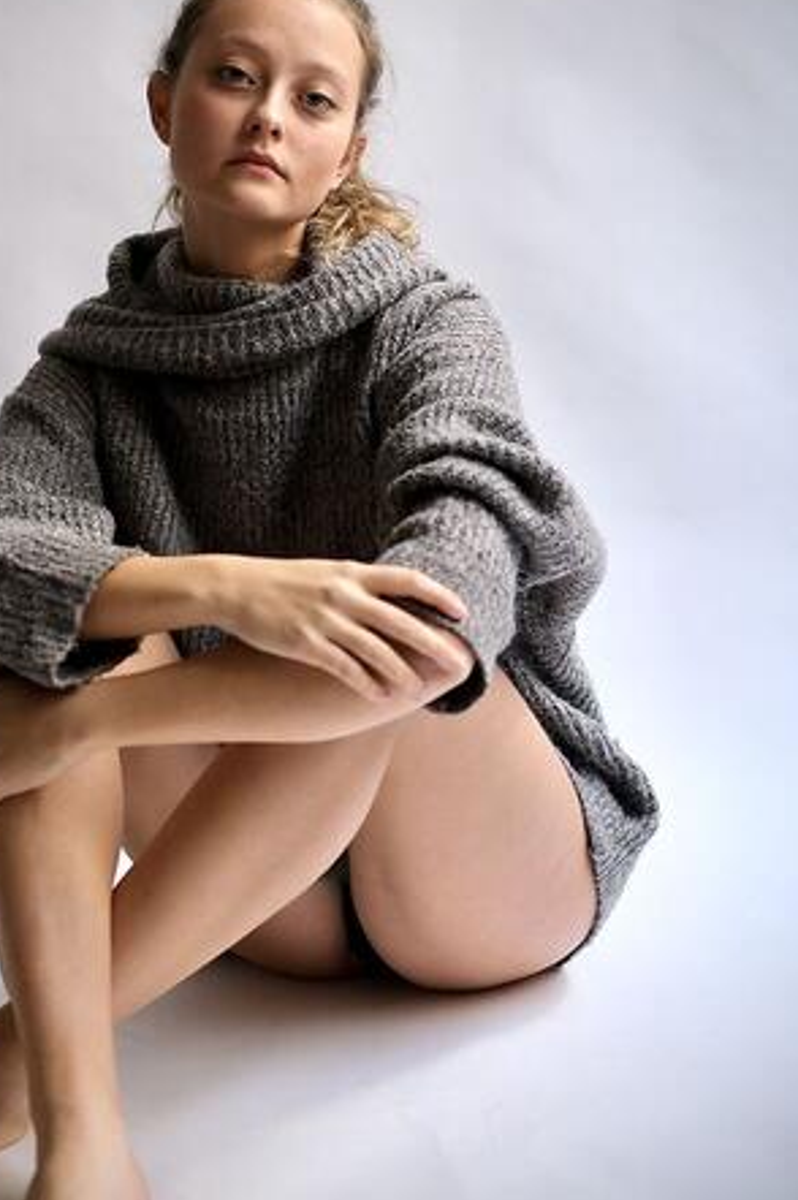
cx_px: 285
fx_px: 2398
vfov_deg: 28.1
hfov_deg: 18.9
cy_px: 559
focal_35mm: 72
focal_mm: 35
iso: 320
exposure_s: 1/80
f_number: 1.8
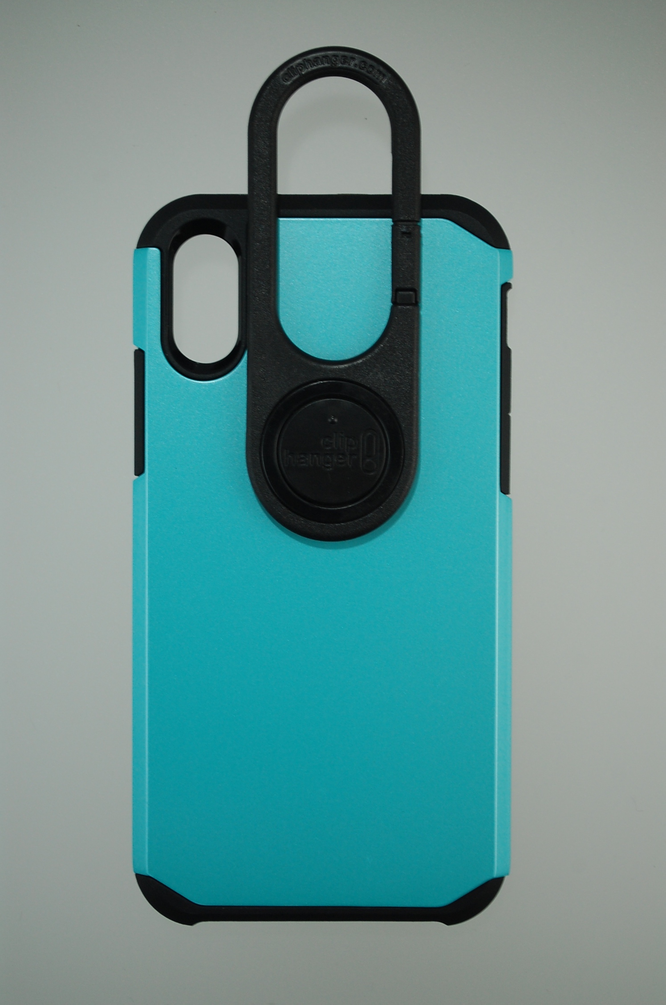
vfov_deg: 30.6
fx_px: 1838
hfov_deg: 20.5
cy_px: 502
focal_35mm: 66
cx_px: 333
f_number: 5.3
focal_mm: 44
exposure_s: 1/40
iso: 400
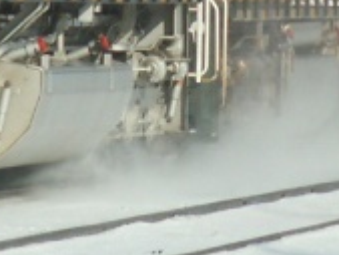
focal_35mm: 1092
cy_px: -34
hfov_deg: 1.8
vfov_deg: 1.4
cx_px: 199
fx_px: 10702
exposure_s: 1/320
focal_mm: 29.39
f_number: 6.3
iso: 50
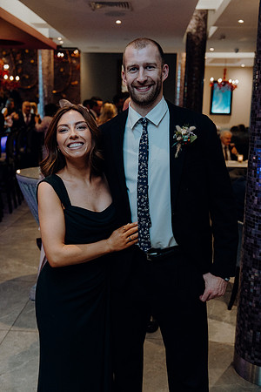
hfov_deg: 34.2
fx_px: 424
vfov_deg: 49.6
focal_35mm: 39
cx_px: 130
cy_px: 196
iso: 3200
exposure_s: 1/125
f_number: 3.5
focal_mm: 39
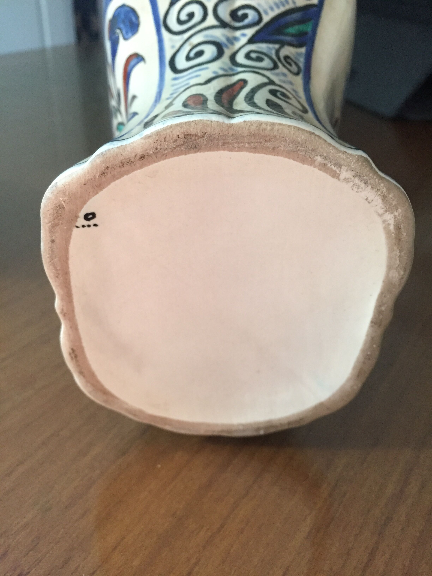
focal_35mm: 29
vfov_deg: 61.7
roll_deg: -2.5
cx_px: 216
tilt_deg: -35.0
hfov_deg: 48.2
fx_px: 483
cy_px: 288
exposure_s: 1/33
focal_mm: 4.15
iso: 250
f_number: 2.2
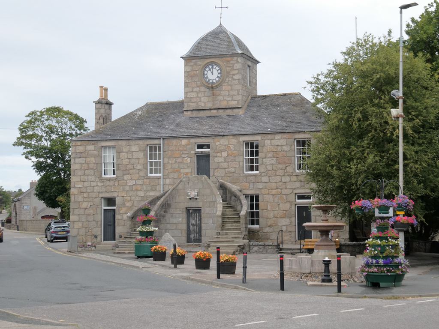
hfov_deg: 27.8
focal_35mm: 70
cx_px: 220
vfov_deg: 21.0
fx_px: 888
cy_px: 164
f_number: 4.5
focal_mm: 12.5
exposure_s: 1/320
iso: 80
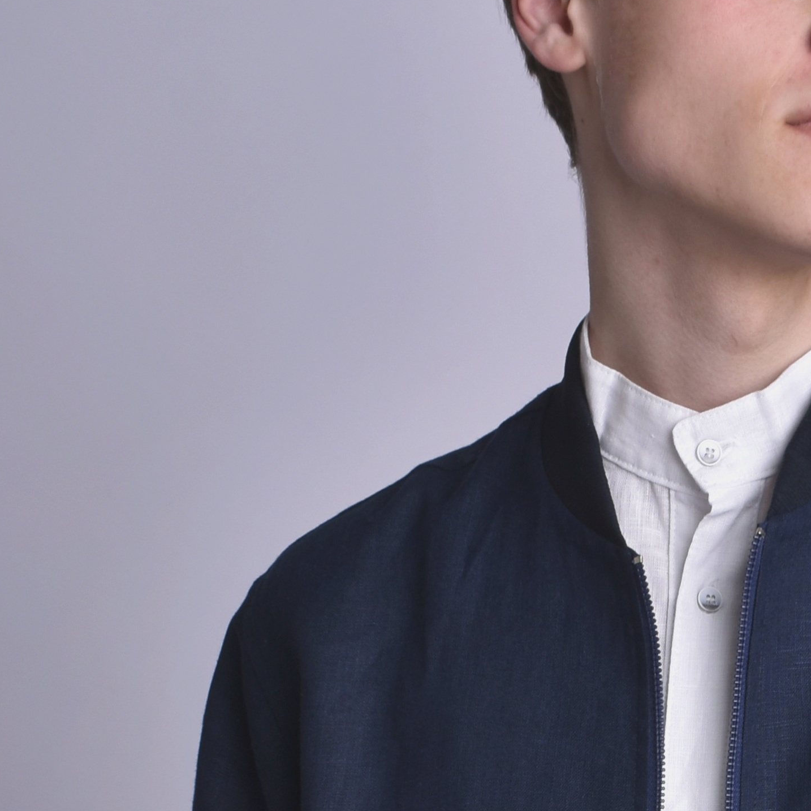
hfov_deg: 13.5
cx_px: 695
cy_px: 1055
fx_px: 3393
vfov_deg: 13.2
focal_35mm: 128
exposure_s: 1/200
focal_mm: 24
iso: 100
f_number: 9
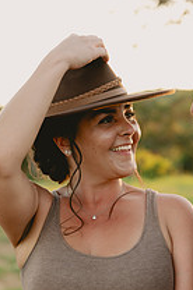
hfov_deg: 12.6
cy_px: 305
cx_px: 149
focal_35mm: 108
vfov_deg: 18.4
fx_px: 871
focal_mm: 50
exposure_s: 1/160
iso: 80
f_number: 2.8
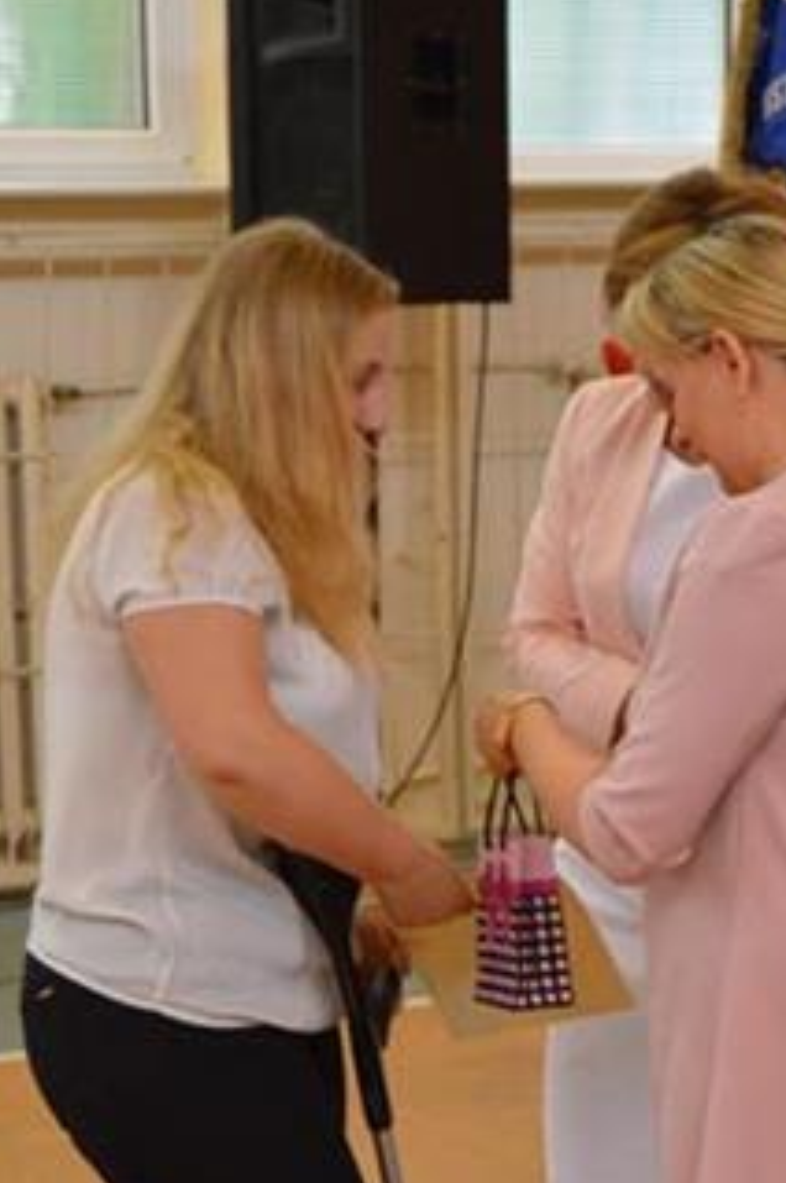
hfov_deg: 12.7
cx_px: 560
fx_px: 3512
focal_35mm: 107
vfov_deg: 18.9
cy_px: 946
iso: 1250
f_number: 4.5
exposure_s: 1/60
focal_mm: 35
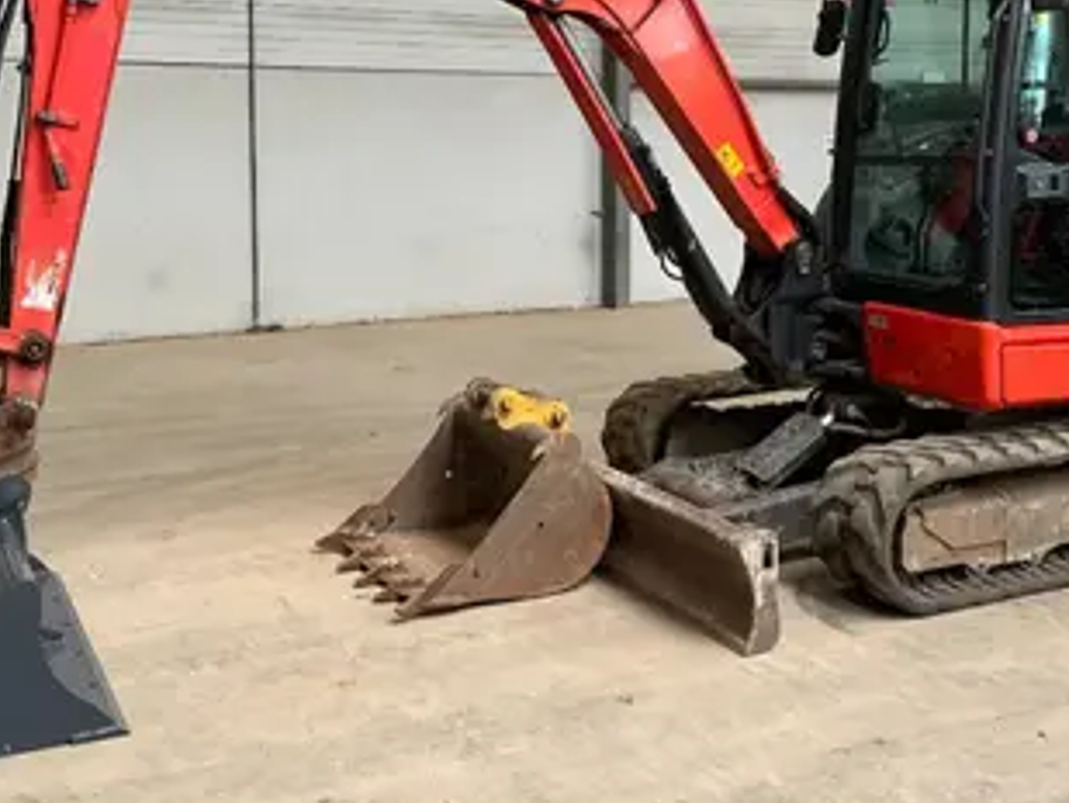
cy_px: 232
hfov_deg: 42.0
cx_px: 592
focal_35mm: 45
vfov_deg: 31.8
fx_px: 1390
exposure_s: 1/62
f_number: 1.8
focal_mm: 3
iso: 64
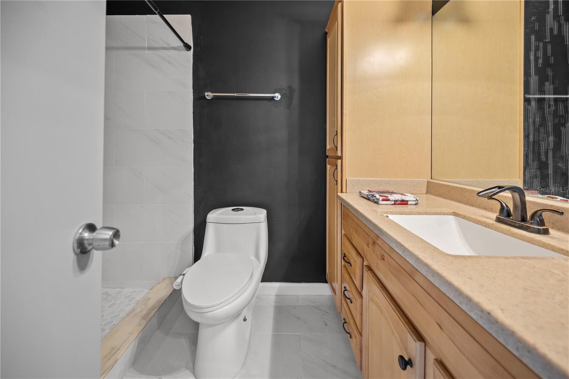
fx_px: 221
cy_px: 190
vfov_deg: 81.2
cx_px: 284
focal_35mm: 14
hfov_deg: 104.3
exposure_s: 1.6
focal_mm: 14
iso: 100
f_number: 4
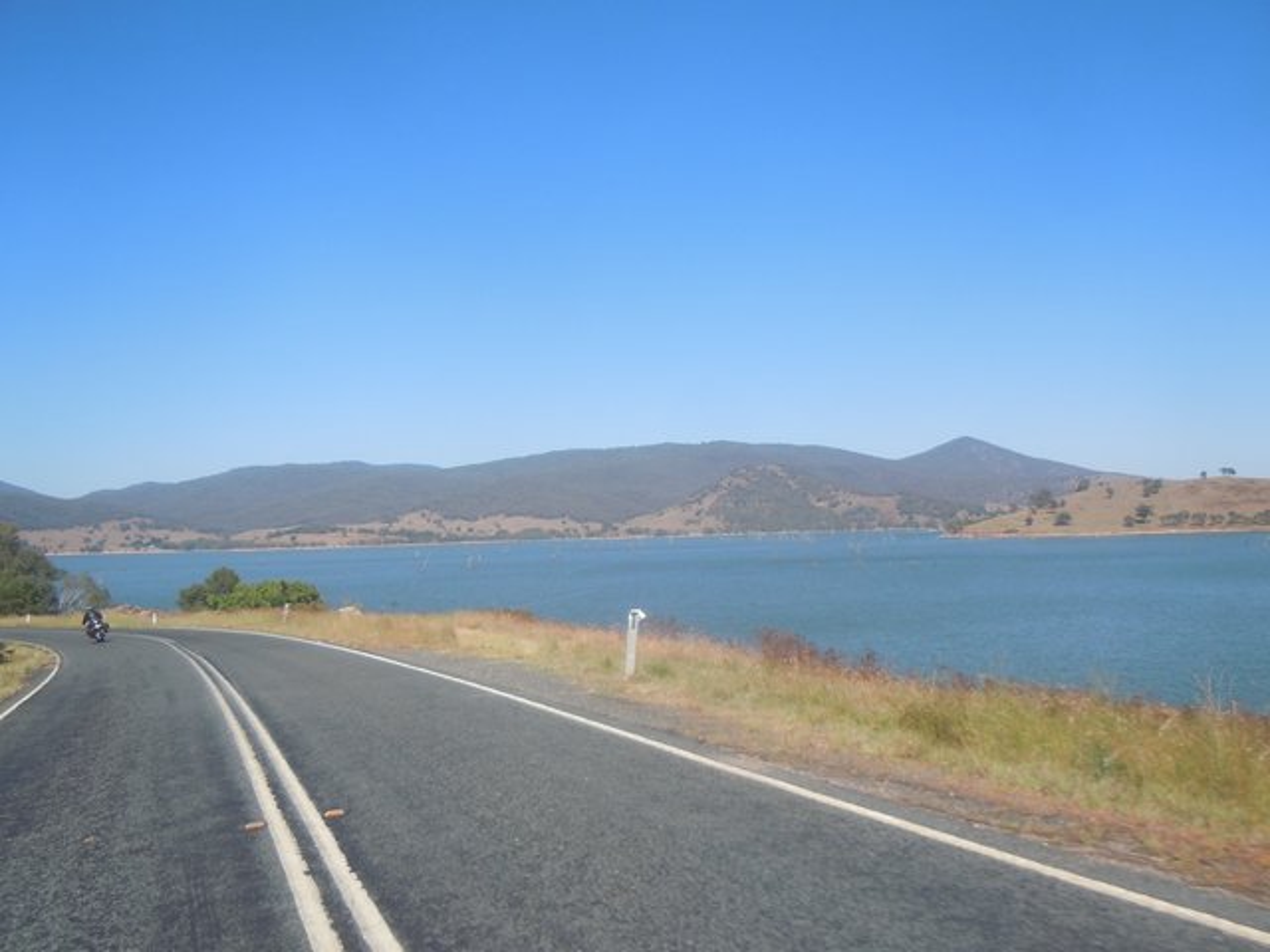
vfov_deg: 46.8
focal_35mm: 30
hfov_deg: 60.0
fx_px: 1101
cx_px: 635
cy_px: 476
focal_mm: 5.4
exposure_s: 1/800
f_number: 3.5
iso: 100
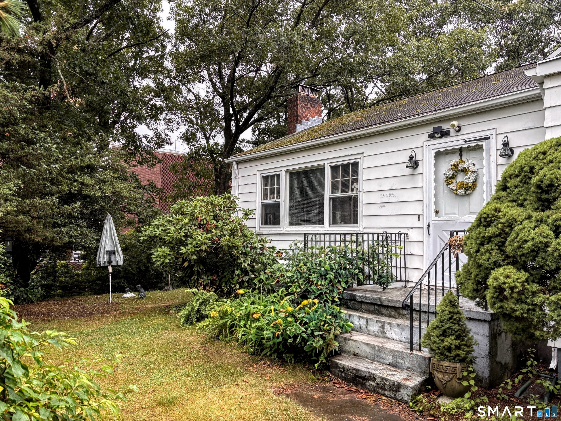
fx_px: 421
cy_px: 210
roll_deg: -0.4
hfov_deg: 67.3
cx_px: 280
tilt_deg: +2.1
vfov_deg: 53.1
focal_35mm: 26
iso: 50
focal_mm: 5.96
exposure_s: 1/390
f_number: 1.6
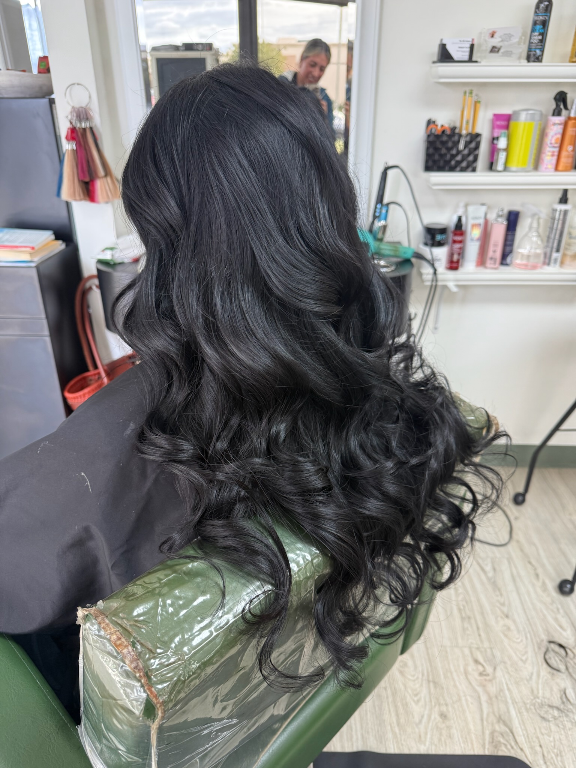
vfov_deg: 71.6
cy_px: 384
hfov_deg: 56.8
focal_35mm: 24
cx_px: 288
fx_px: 532
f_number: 1.78
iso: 160
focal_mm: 6.76
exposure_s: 1/120
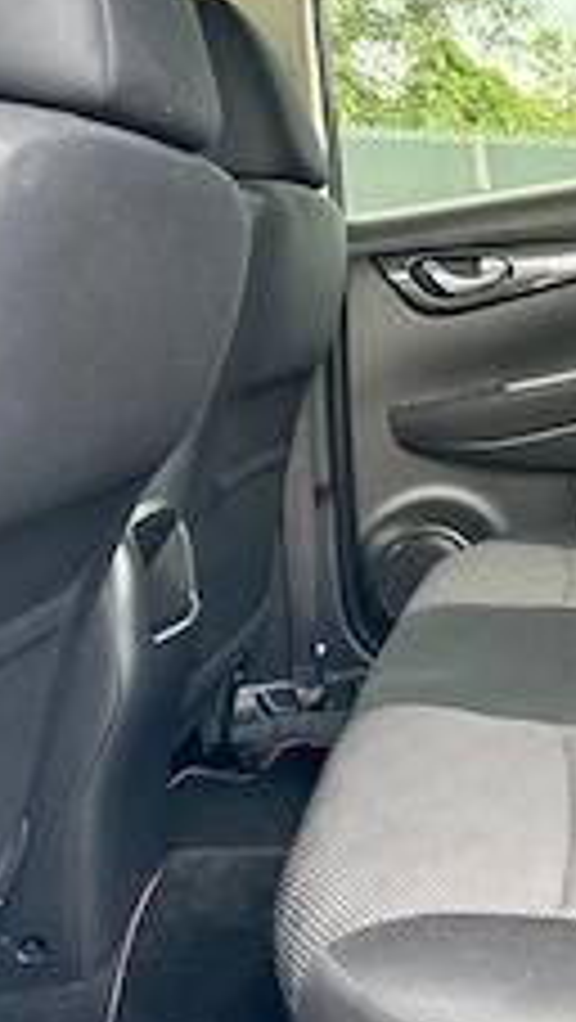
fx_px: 1247
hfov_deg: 25.0
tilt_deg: -3.5
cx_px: 554
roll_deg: +5.0
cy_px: 365
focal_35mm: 46
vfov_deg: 44.1
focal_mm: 6.86
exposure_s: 1/121
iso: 200
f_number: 1.78
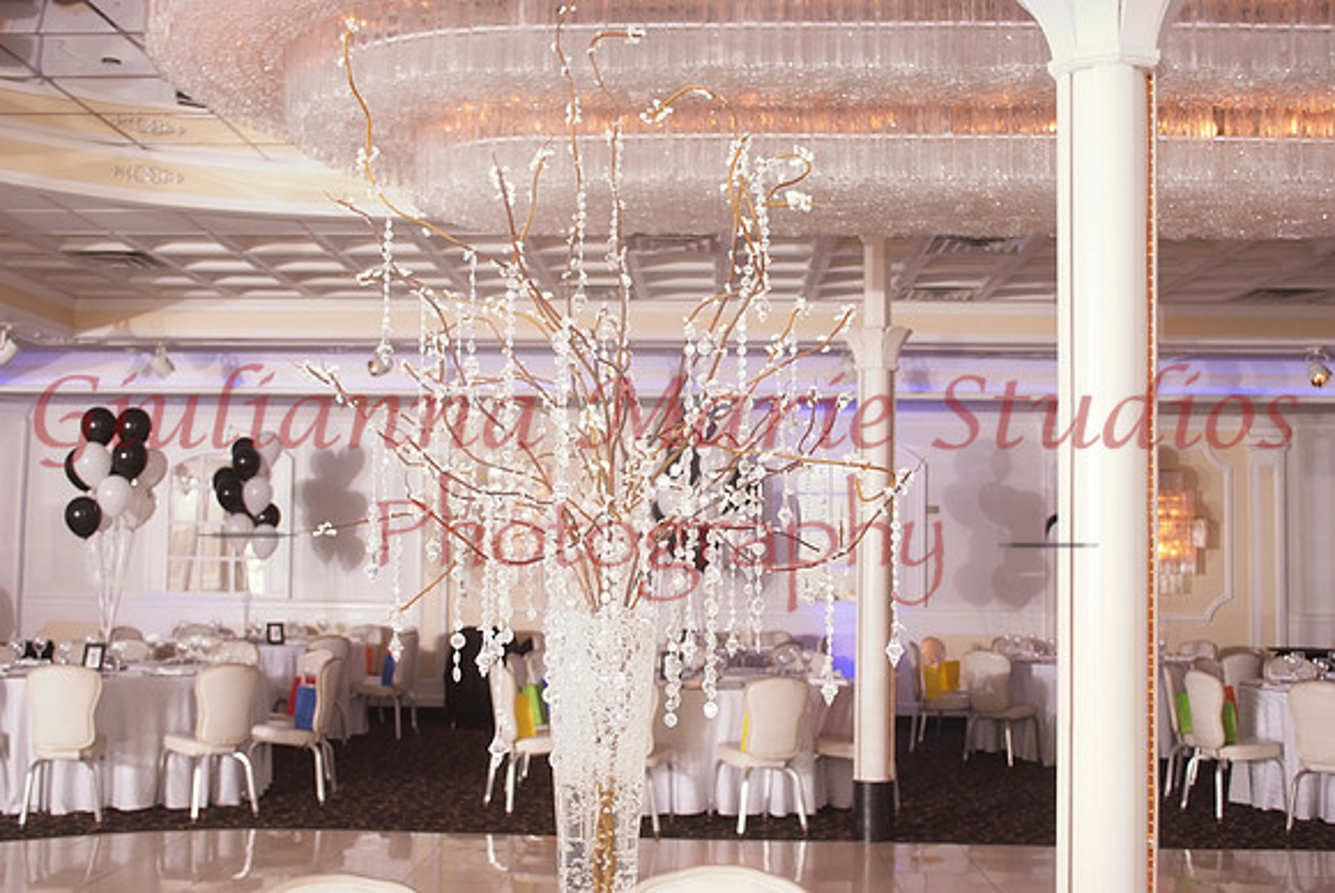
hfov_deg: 46.4
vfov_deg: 32.0
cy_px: 446
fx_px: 1559
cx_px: 668
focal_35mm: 42
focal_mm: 28
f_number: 5.6
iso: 400
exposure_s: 1/60
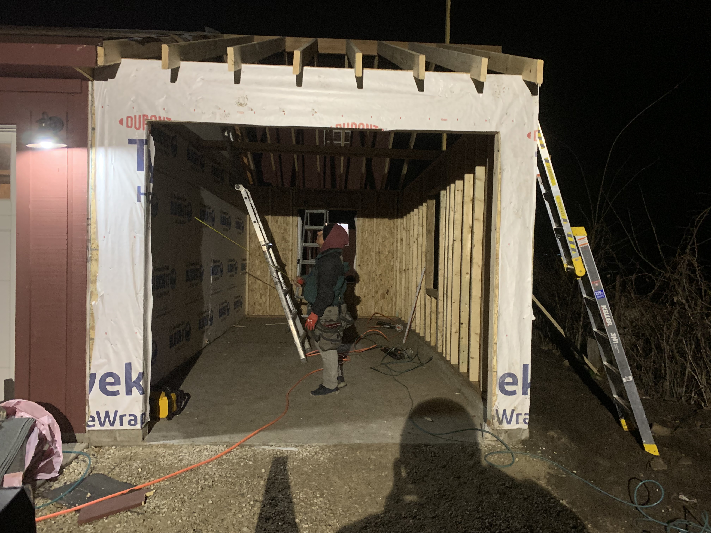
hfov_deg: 67.3
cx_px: 356
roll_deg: -1.4
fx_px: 534
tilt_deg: -1.5
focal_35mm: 26
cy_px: 266
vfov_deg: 53.1
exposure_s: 1/25
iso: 400
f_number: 1.8
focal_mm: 4.25
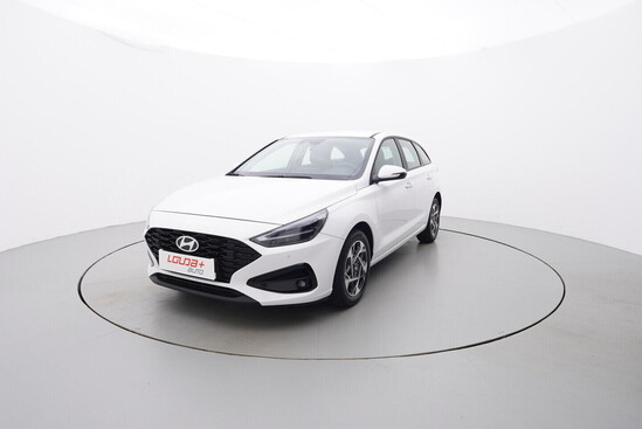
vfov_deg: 56.2
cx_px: 321
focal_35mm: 22
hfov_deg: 77.3
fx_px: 402
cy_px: 214
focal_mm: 15
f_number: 5
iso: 200
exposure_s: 1/80
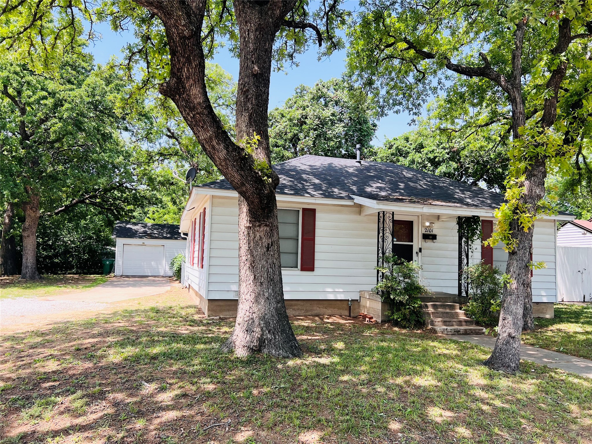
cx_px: 296
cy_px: 222
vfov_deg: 53.1
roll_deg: -0.7
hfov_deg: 67.3
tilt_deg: +4.8
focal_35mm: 26
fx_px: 445
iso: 50
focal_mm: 5.7
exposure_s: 1/887
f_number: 1.5
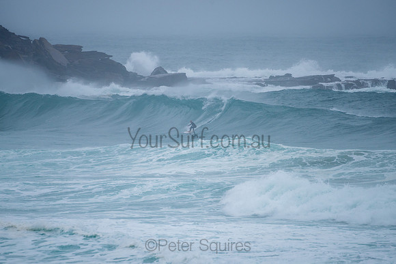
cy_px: 122
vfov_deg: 2.2
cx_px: 190
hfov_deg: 3.4
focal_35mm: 613
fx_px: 6746
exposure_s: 1/1250
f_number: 5.6
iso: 250
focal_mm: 500
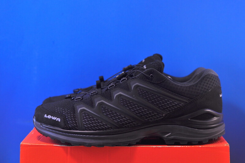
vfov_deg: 18.1
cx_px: 122
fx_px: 510
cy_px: 82
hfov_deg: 27.0
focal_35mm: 75
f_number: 3.2
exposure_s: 1/250
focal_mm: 50
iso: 250
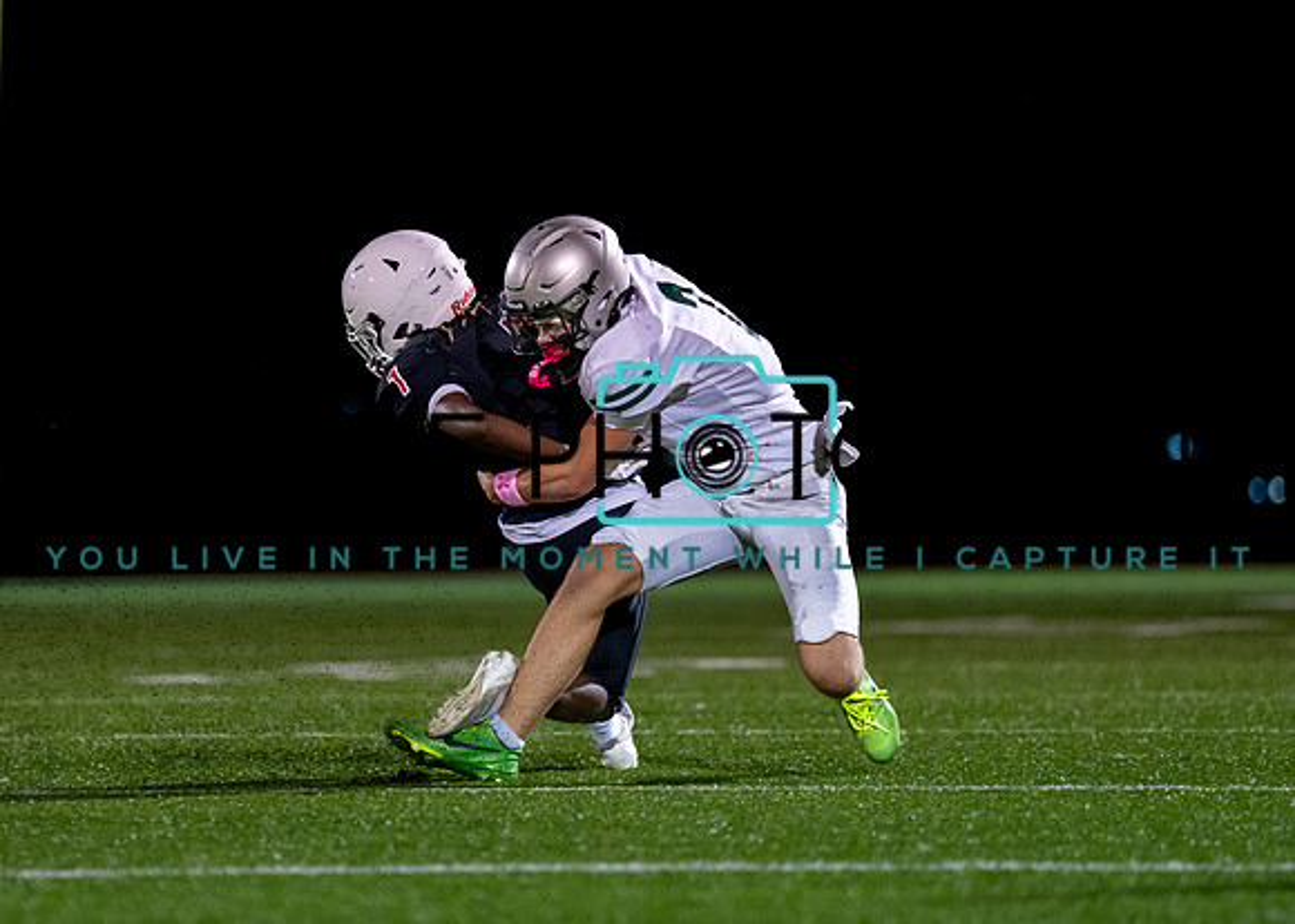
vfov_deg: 5.0
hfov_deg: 7.1
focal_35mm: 286
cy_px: 485
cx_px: 514
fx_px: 10510
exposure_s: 1/1000
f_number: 2.8
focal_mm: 188
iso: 2000
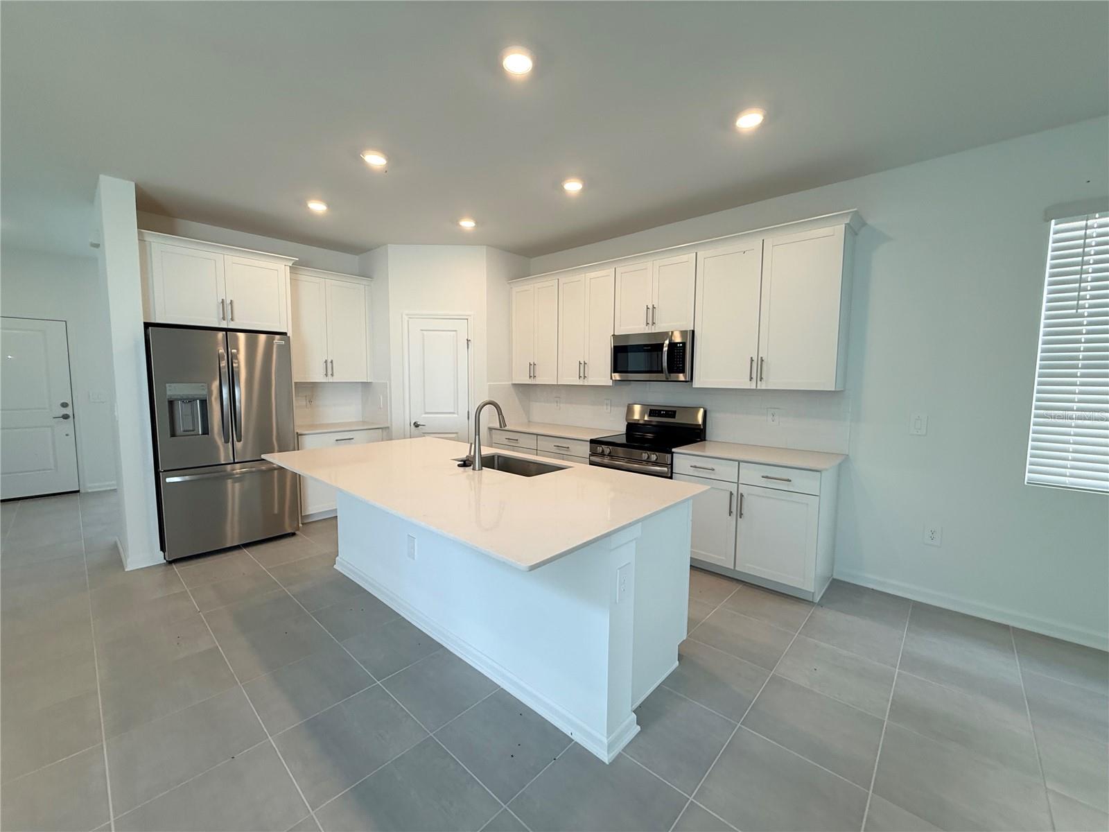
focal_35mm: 14
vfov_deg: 85.7
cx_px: 554
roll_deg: -0.1
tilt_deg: -4.5
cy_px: 416
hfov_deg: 102.1
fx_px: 449
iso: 100
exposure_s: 1/120
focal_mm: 2.22
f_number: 2.2
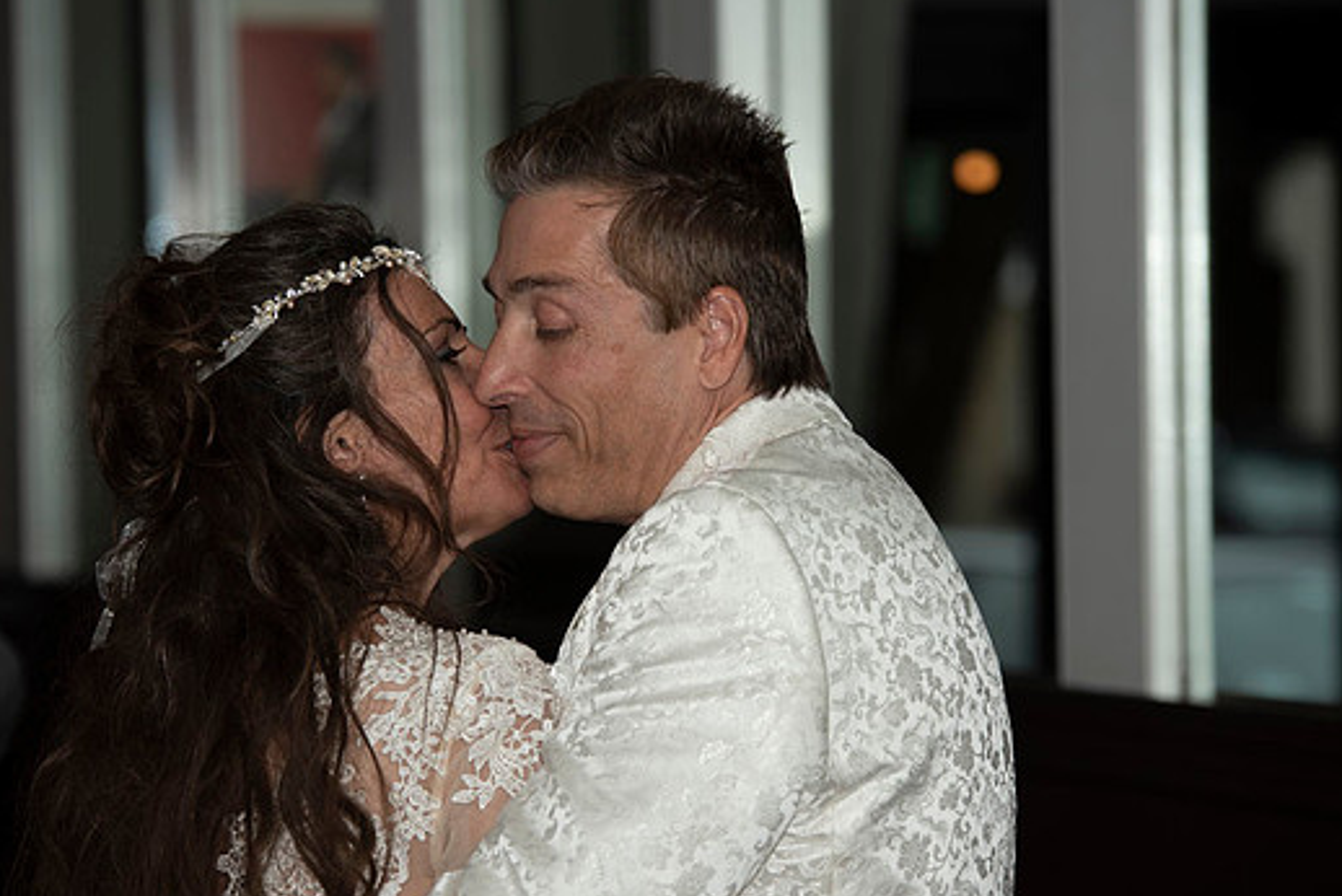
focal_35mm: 168
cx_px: 619
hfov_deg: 12.2
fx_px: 6266
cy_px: 493
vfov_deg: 8.2
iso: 100
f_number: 4.5
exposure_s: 1/200
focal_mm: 150
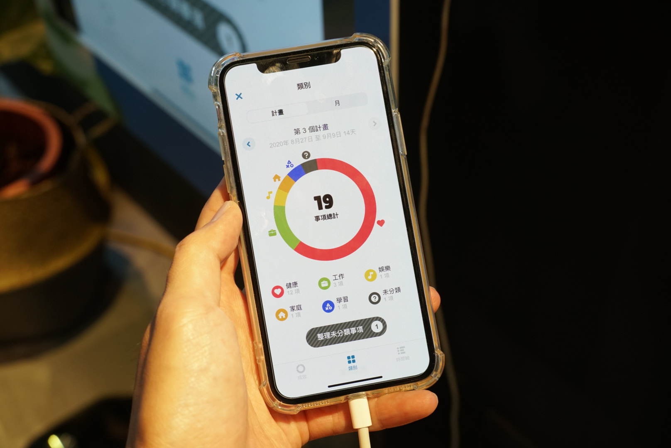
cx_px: 336
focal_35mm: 51
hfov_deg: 38.9
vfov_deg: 26.5
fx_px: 951
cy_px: 224
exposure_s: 1/60
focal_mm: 34
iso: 800
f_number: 5.6
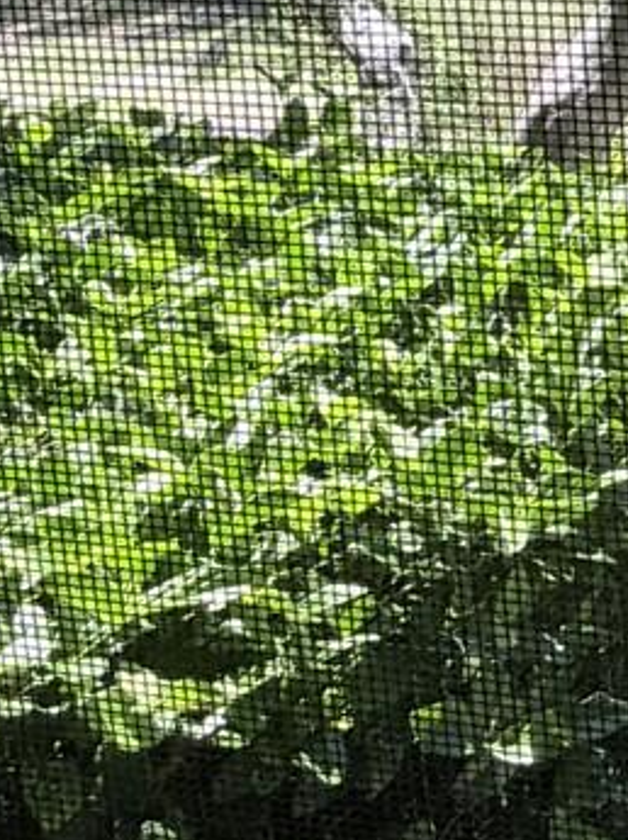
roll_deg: +1.6
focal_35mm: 65
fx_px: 1575
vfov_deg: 28.5
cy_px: 58
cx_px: 1448
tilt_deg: -8.7
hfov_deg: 15.1
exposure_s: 1/540
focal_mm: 2.22
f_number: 2.2
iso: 40
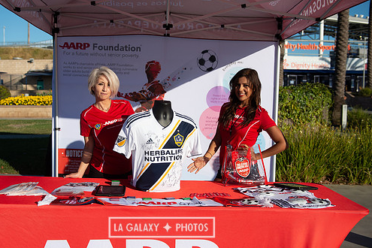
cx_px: 162
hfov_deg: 47.3
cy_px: 115
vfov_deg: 32.6
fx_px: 424
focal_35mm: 41
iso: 200
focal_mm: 35
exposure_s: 1/3200
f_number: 4
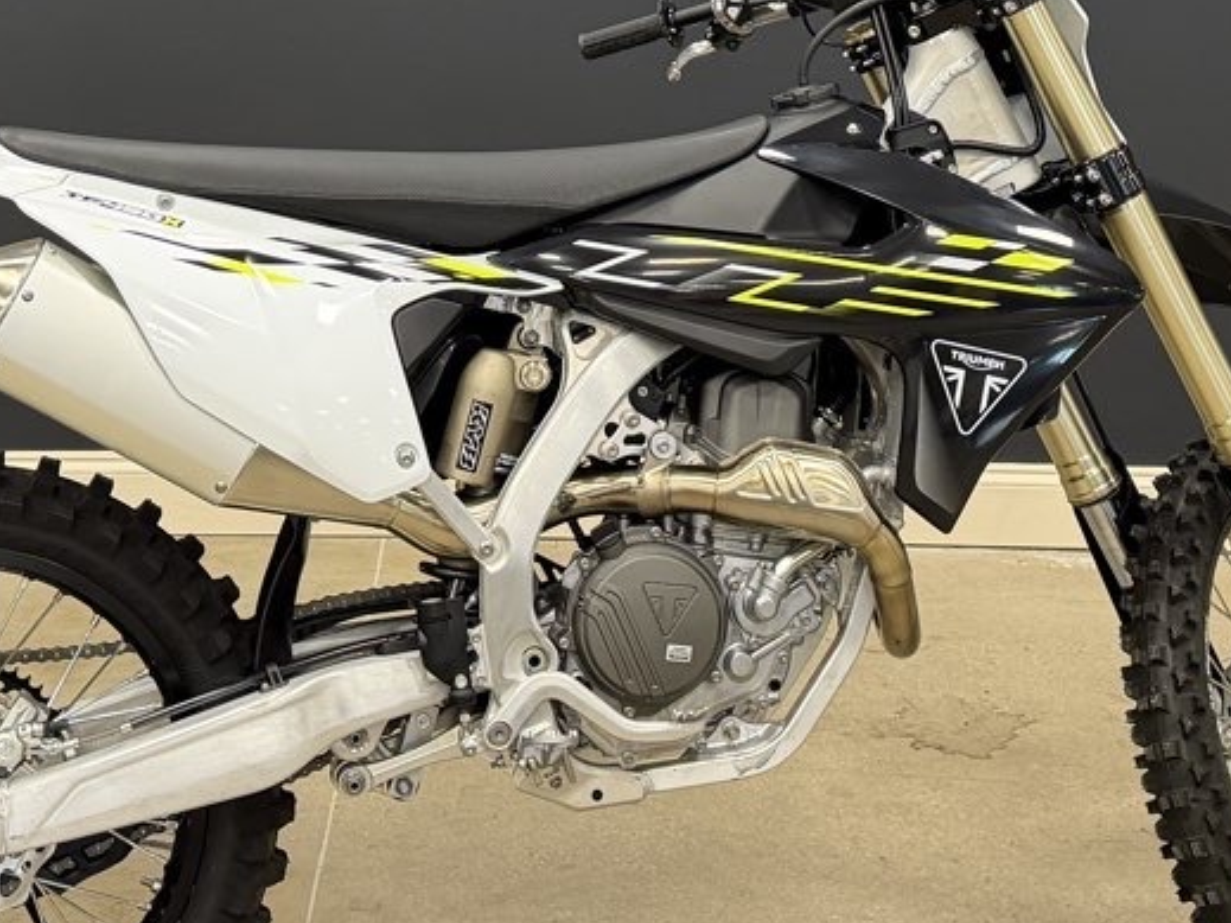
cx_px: 541
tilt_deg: -3.1
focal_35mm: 74
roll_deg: -0.7
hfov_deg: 26.3
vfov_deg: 18.9
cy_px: -159
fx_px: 2631
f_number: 1.78
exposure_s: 1/60
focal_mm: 6.76
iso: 200
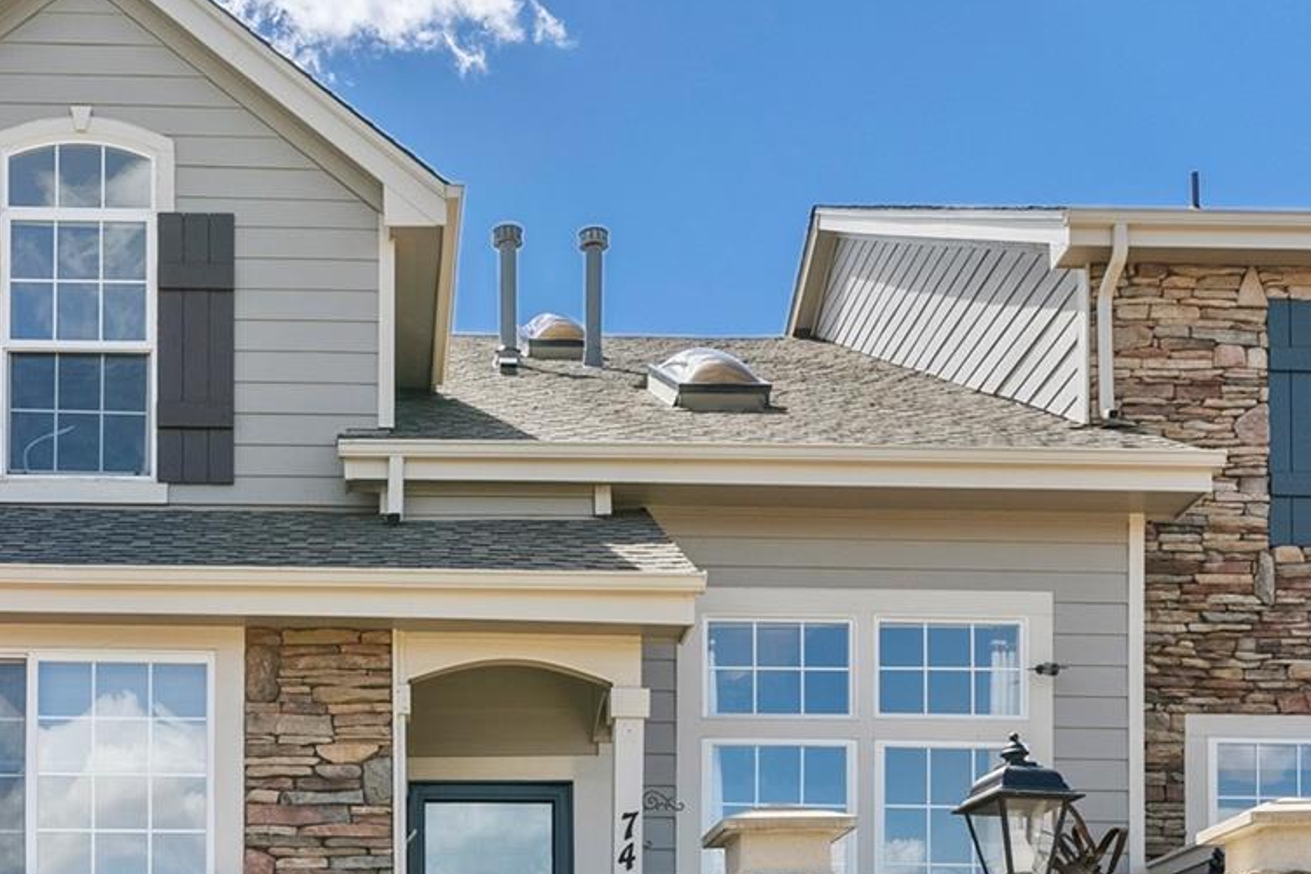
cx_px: 443
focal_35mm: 49
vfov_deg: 27.1
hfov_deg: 39.9
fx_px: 1785
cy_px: 670
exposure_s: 1/400
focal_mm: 23
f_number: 9
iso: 640
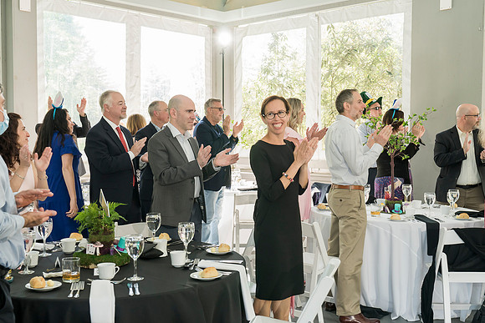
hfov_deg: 44.5
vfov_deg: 30.5
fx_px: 593
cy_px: 162
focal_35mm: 44
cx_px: 242
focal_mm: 44
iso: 1250
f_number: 6.3
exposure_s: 1/160
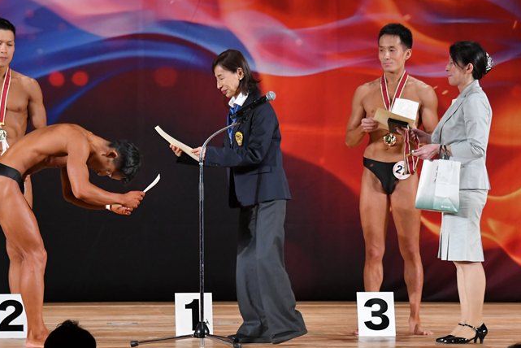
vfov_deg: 5.6
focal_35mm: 244
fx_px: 3533
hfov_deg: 8.4
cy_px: 184
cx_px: 213
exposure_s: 1/400
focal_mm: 135
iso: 3200
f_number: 5.6
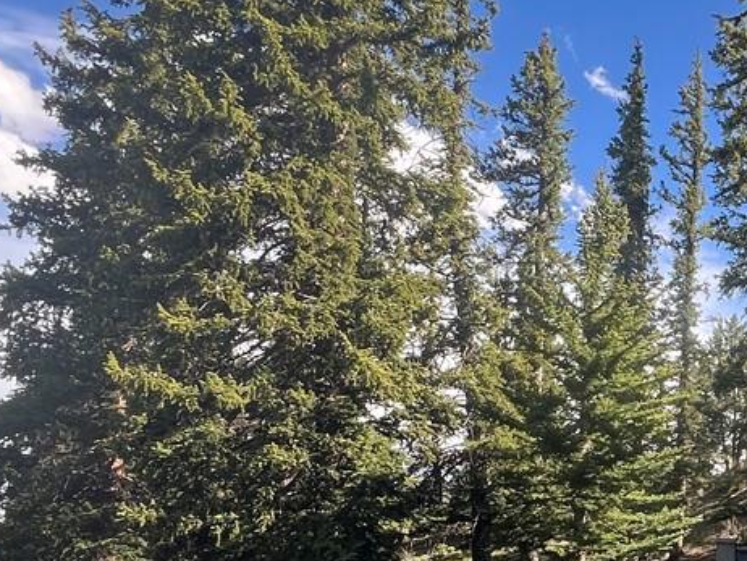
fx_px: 972
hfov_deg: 32.3
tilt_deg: +4.8
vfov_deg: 30.8
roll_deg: -2.0
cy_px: 501
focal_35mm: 45
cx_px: 960
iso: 32
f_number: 1.8
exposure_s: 1/263
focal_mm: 1.57
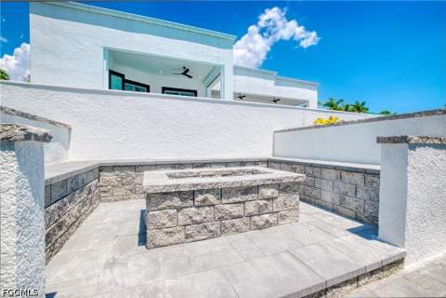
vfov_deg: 77.3
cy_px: 149
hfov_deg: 100.4
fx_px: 186
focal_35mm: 15
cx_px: 223
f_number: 8
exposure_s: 1/1000
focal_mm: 10
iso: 200
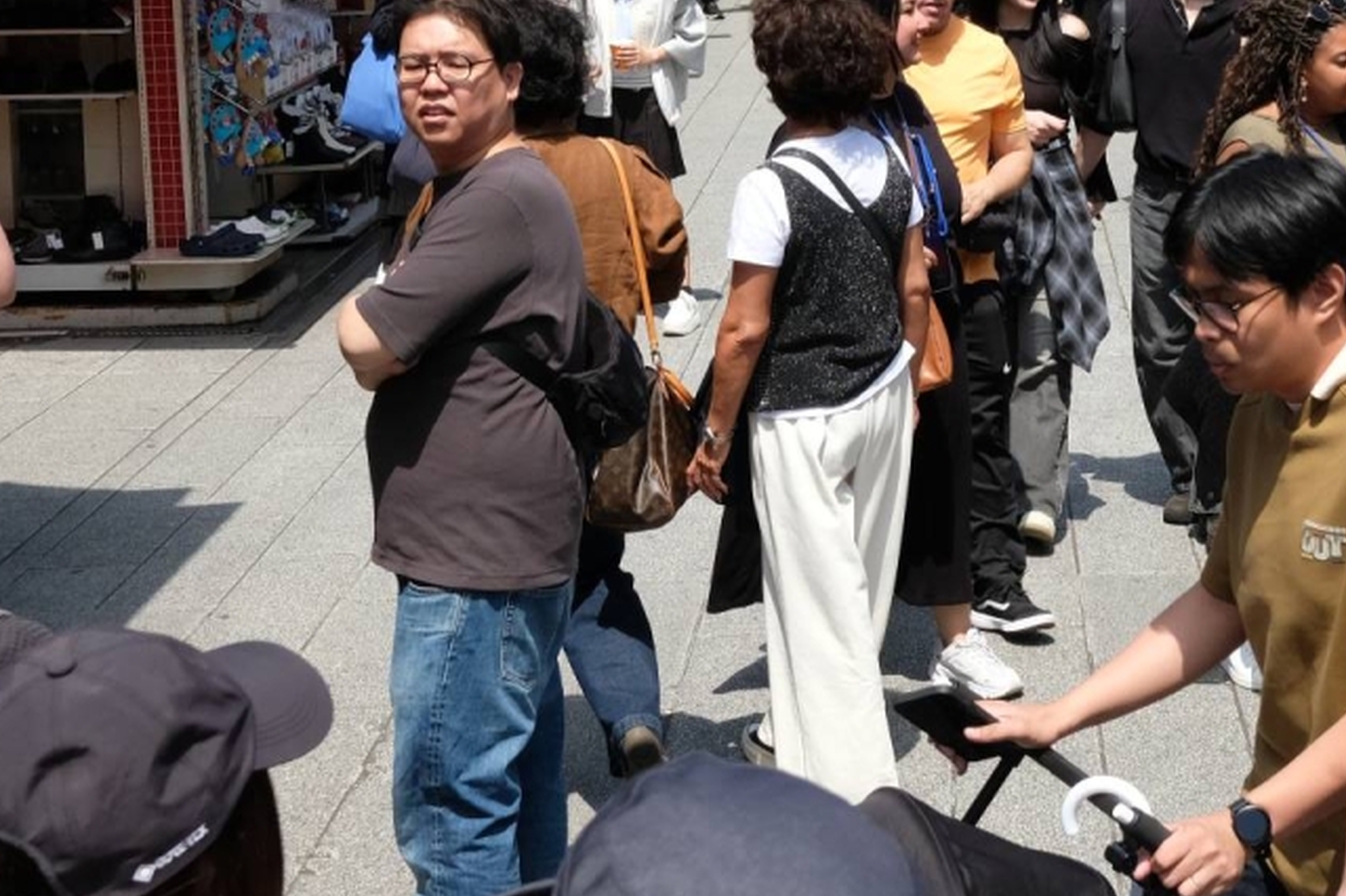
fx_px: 3064
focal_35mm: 82
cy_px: 64
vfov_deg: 16.4
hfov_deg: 24.4
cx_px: 1049
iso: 800
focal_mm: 23
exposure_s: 1/2200
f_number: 6.4
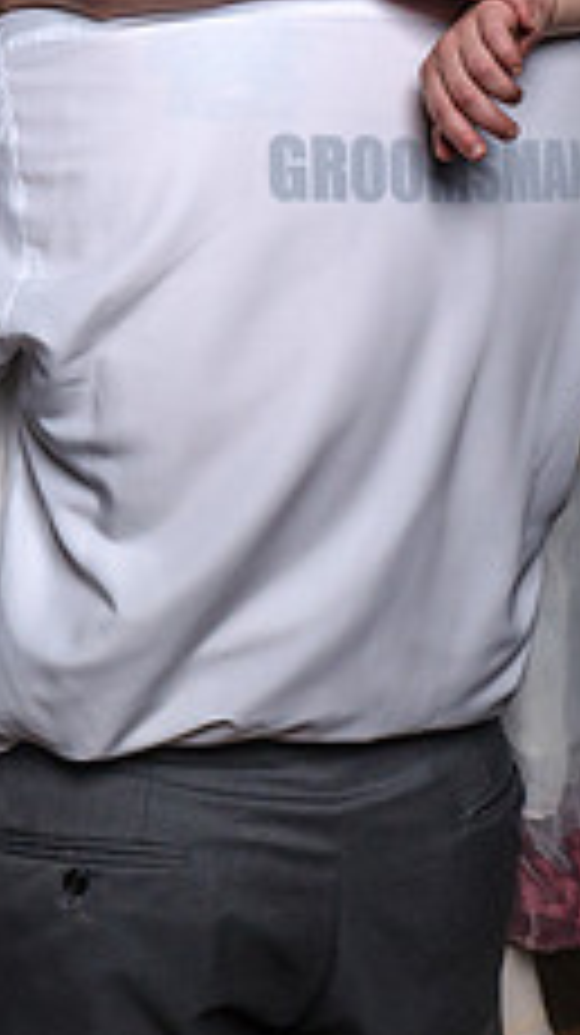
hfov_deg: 16.2
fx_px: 2028
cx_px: 201
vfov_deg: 28.1
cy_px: 231
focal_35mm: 74
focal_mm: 23
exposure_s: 1/200
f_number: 5.6
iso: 2000
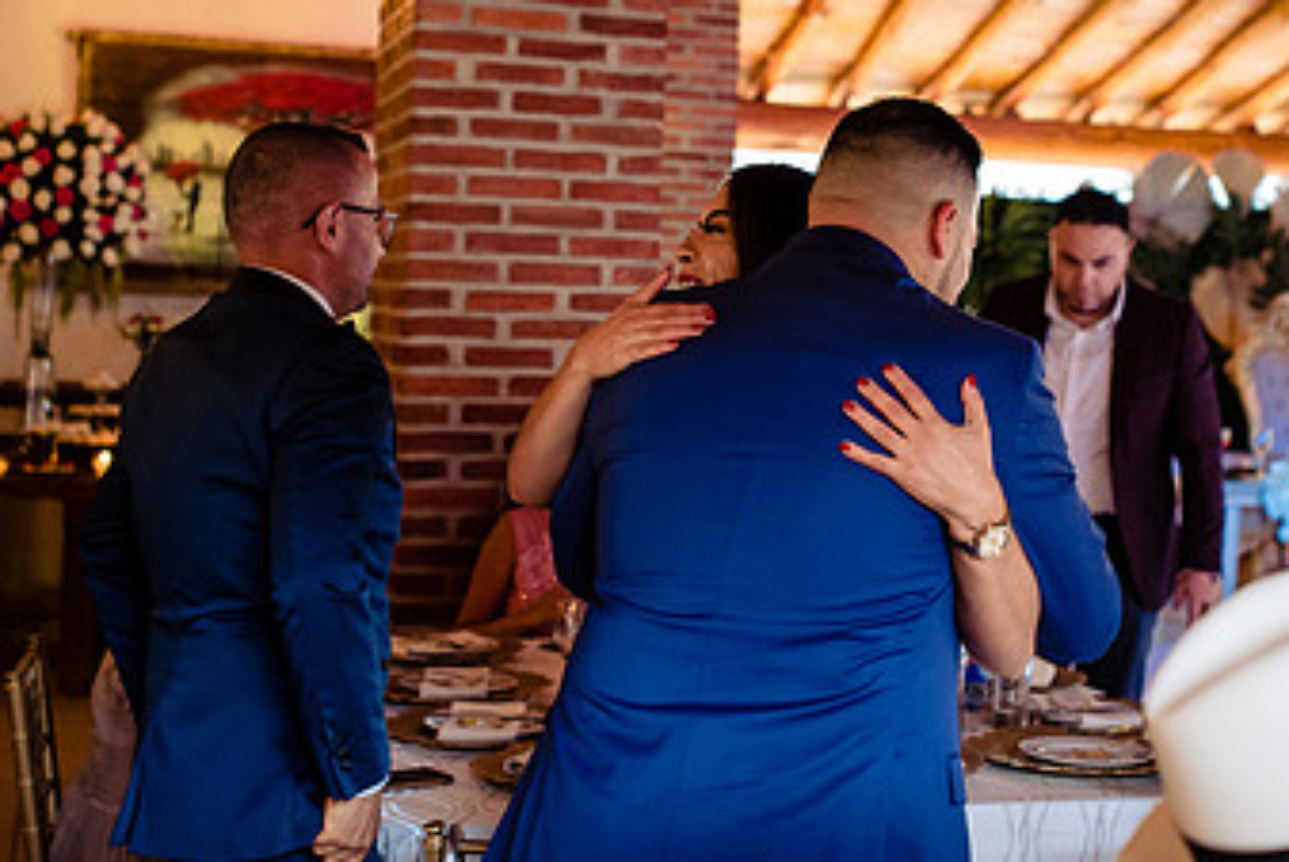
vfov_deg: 22.6
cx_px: 713
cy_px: 277
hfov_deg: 33.3
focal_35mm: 60
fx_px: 2150
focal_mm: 35
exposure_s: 1/125
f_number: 2.8
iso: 1250
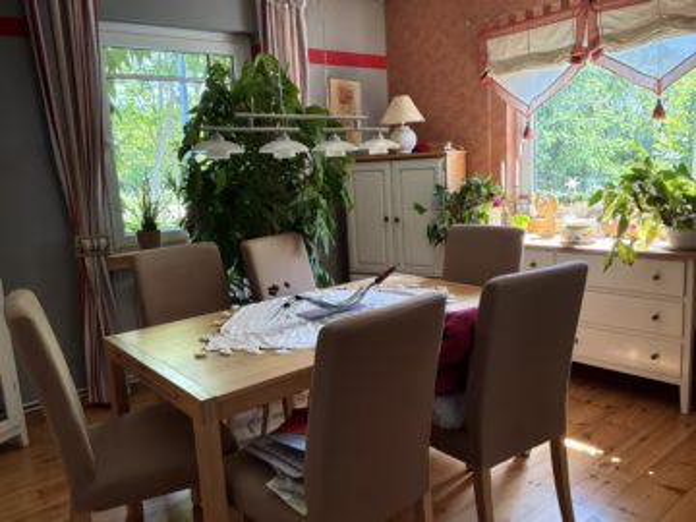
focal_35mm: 28
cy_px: 261
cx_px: 348
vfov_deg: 49.7
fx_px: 563
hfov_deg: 63.4
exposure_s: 1/60
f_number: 1.8
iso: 100
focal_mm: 3
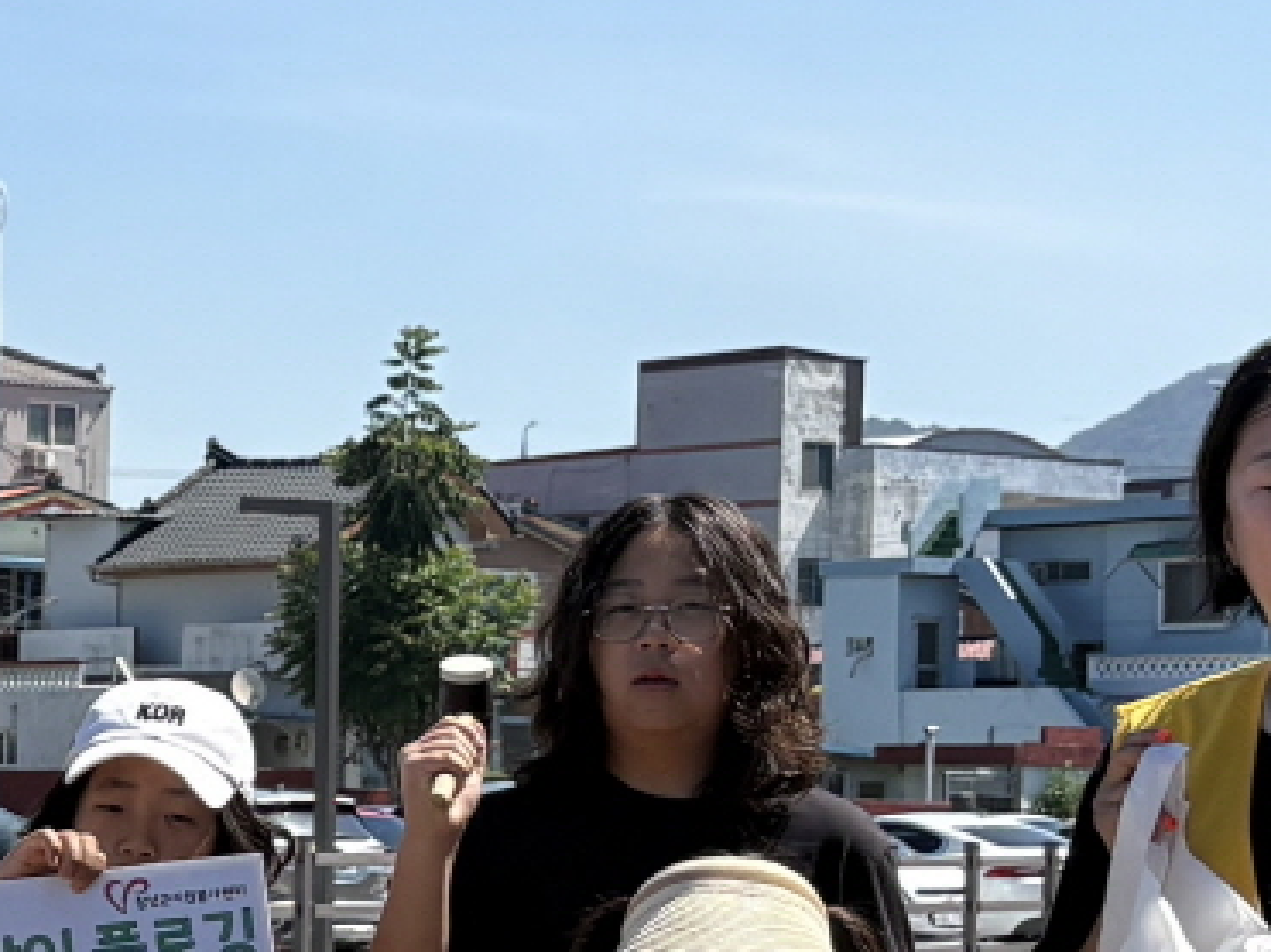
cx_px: -600
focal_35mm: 141
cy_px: 919
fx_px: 5175
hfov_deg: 13.3
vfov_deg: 10.4
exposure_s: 1/3125
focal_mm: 5.96
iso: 50
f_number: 1.6
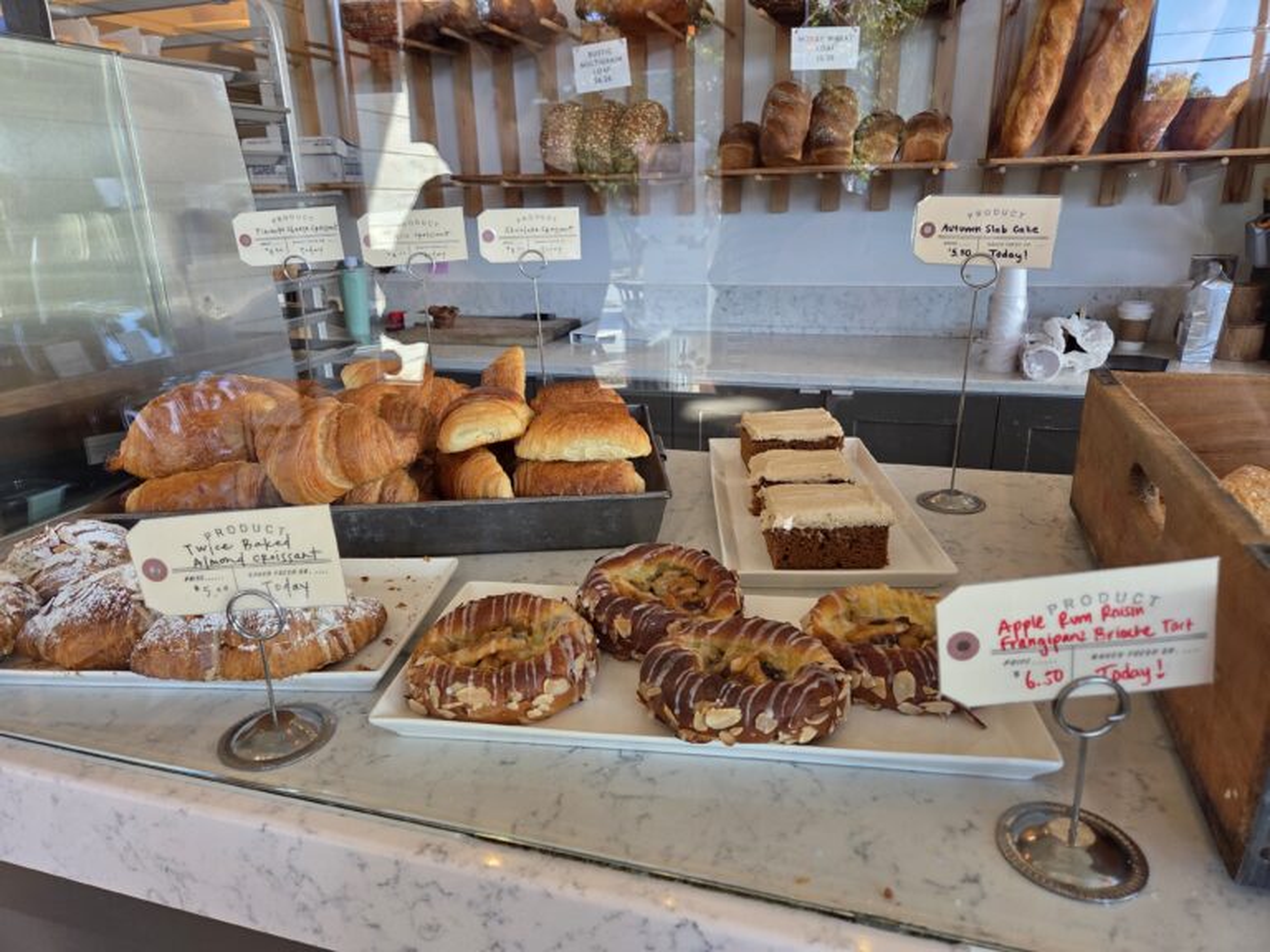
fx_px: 844
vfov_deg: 58.9
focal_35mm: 23
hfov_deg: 73.9
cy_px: 476
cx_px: 635
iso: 80
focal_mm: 5.4
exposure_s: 1/120
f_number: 1.8
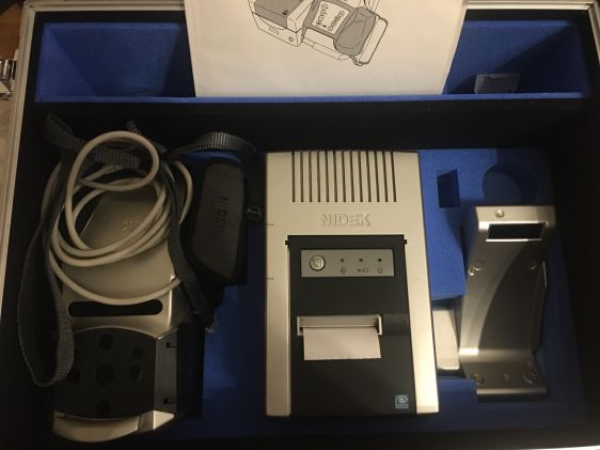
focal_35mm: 29
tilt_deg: -75.3
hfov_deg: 61.7
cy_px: 225
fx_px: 502
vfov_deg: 48.2
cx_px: 300
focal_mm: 4.15
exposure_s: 1/8
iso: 160
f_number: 2.2
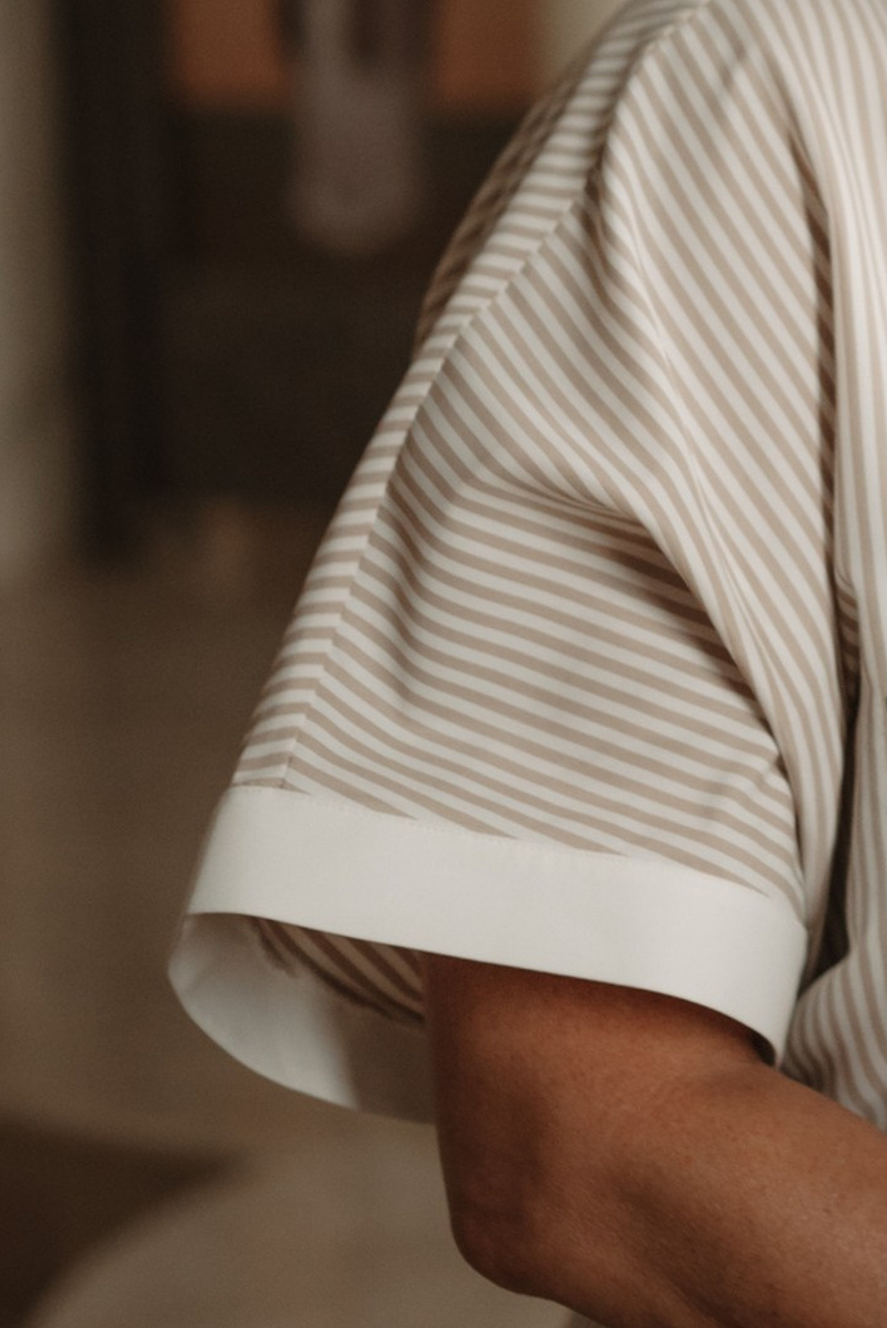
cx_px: 1673
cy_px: -40
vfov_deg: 15.0
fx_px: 4947
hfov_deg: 9.7
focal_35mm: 134
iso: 320
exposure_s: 1/250
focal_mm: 35
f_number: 1.8
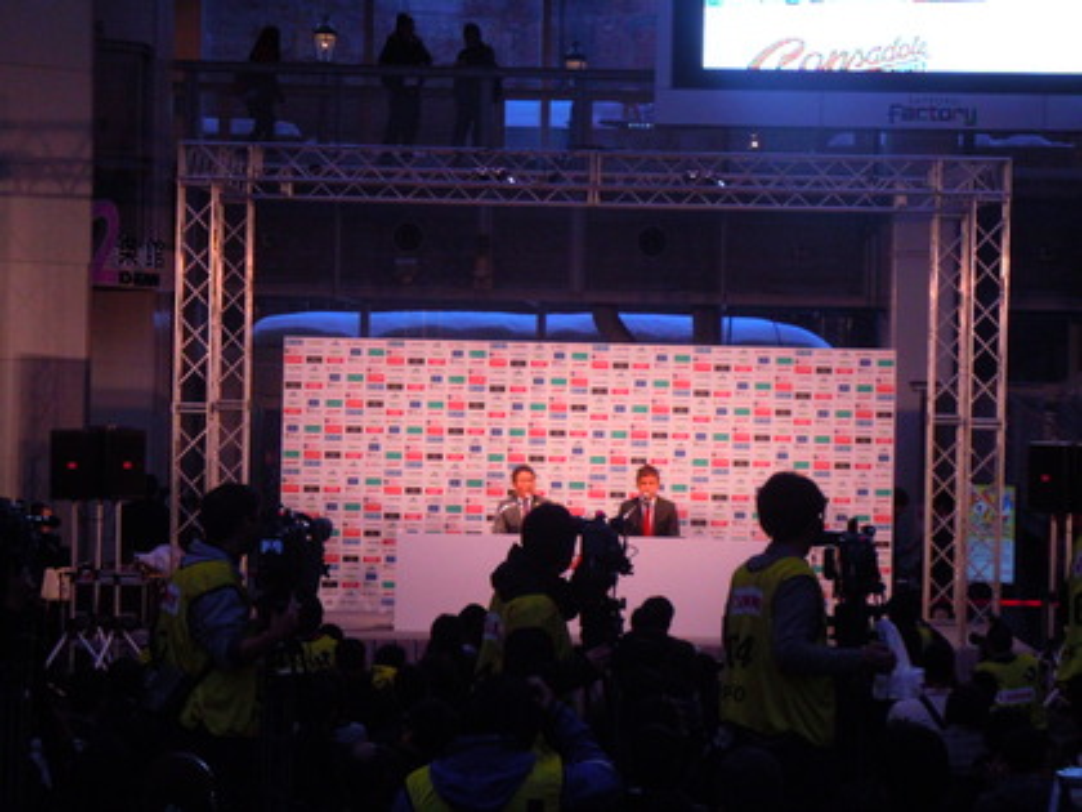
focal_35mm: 116
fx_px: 3626
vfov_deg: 12.8
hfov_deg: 17.0
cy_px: 406
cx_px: 541
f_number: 4.6
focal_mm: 20.9
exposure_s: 1/250
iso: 500
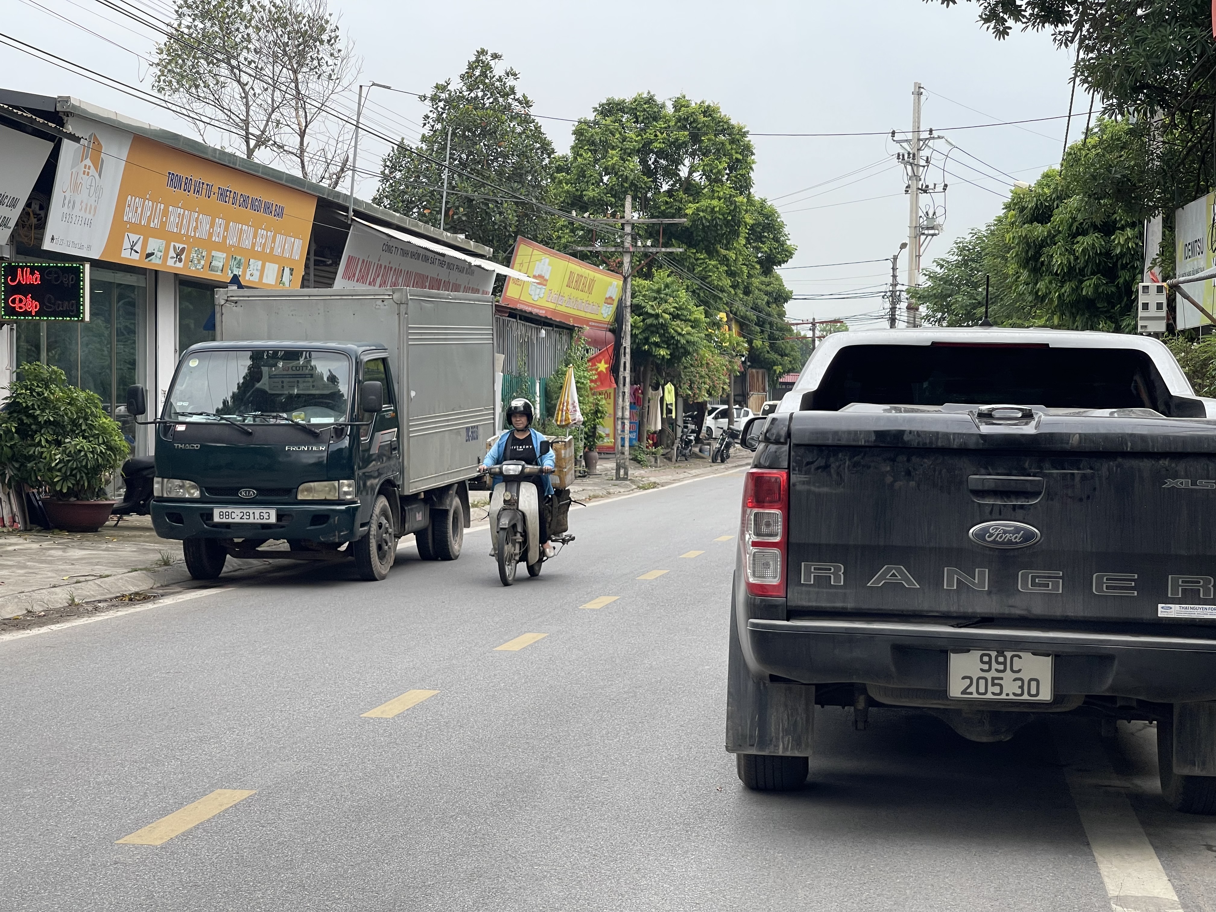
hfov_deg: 30.3
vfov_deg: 22.9
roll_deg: -1.0
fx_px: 2248
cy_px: 456
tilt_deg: +0.7
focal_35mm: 64
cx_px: 608
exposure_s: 1/513
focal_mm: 7.5
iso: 20
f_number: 2.2
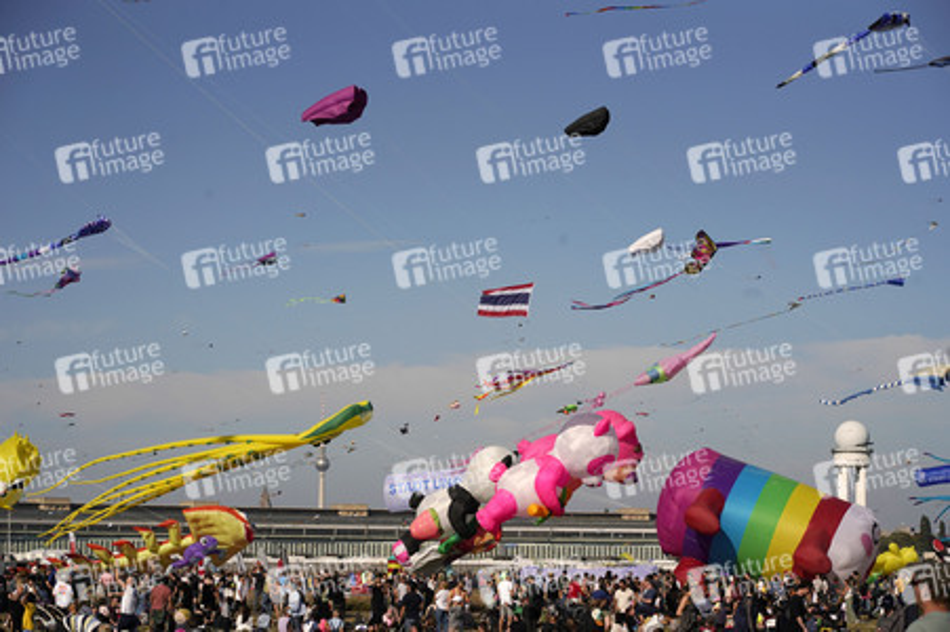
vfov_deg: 14.5
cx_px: 475
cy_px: 316
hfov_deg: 21.7
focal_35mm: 94
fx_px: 2479
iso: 400
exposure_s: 1/4000
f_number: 8
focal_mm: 94
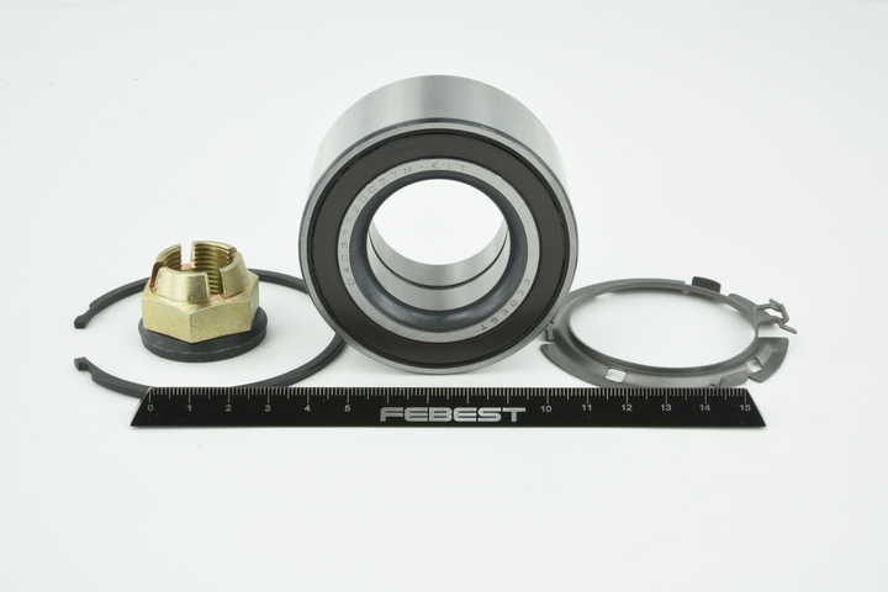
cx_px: 444
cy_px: 296
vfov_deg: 22.6
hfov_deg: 33.4
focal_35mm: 60
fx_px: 1480
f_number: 32
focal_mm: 60
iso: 64
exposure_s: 1/2.5
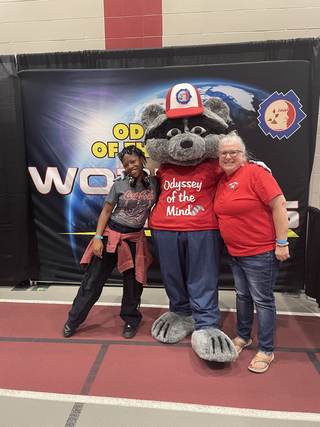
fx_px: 320
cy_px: 214
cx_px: 160
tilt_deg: -10.8
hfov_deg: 53.1
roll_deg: +1.8
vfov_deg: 67.3
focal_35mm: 26
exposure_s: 1/60
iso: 320
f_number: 1.6
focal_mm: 4.2
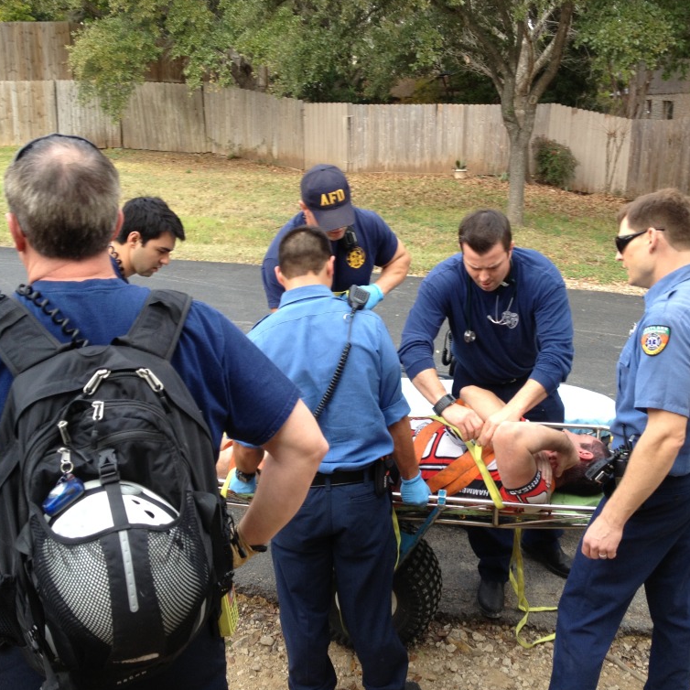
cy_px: 349
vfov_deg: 40.0
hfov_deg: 40.0
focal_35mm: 42
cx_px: 385
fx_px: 947
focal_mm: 4.28
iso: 50
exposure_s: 1/175
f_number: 2.4
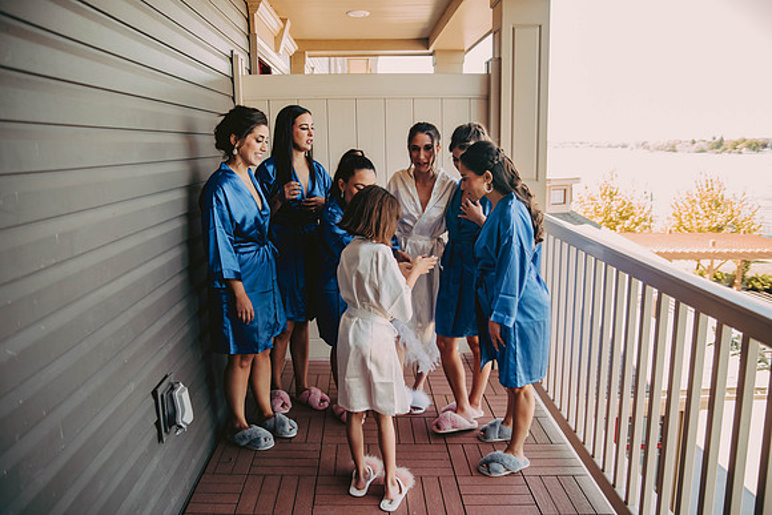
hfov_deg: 65.5
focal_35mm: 28
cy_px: 258
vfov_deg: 46.4
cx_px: 386
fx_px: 601
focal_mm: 28
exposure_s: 1/200
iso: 320
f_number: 2.8
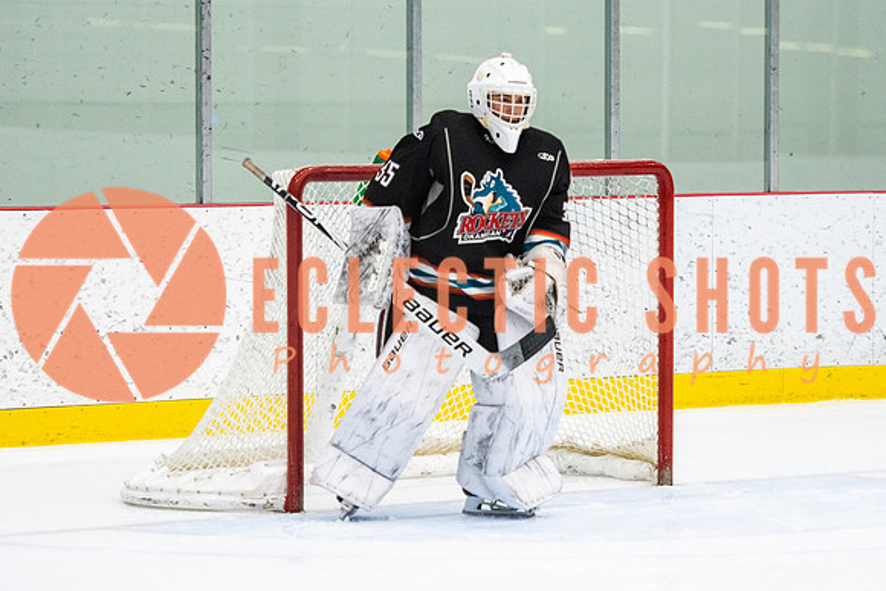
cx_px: 482
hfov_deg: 9.9
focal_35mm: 208
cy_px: 270
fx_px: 5126
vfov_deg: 6.6
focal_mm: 122
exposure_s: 1/640
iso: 1600
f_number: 2.8
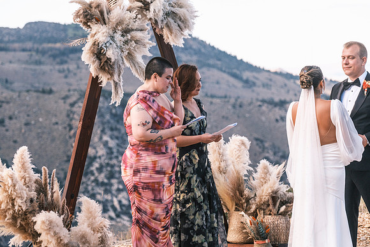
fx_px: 1100
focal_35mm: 107
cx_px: 185
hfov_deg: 19.1
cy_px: 124
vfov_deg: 12.8
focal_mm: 71.5
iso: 400
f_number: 2.8
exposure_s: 1/2500
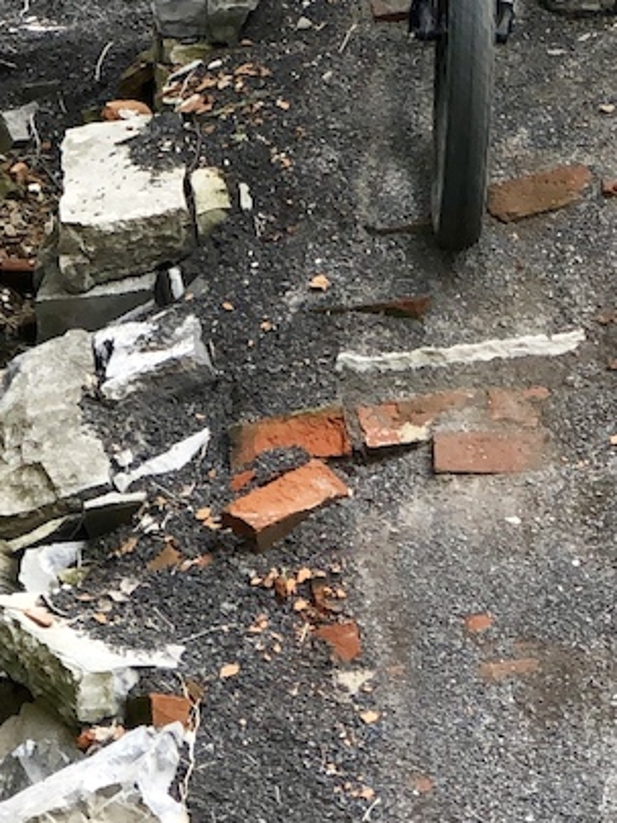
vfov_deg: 8.6
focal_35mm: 226
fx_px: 5371
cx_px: 491
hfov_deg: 6.6
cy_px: -385
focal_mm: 6.6
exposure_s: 1/121
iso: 25
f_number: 2.8
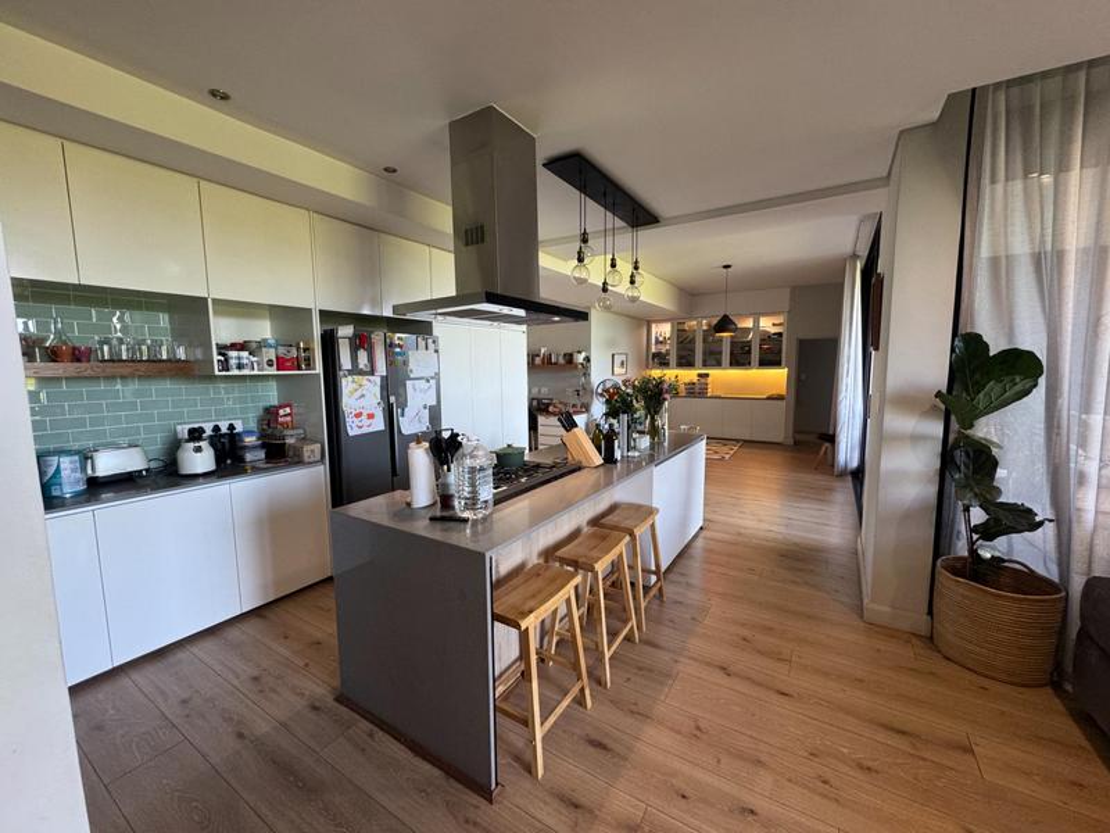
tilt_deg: -6.2
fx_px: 449
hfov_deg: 102.1
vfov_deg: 85.7
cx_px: 555
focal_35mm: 14
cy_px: 416
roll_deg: +0.5
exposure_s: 1/50
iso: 160
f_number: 2.2
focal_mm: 2.22
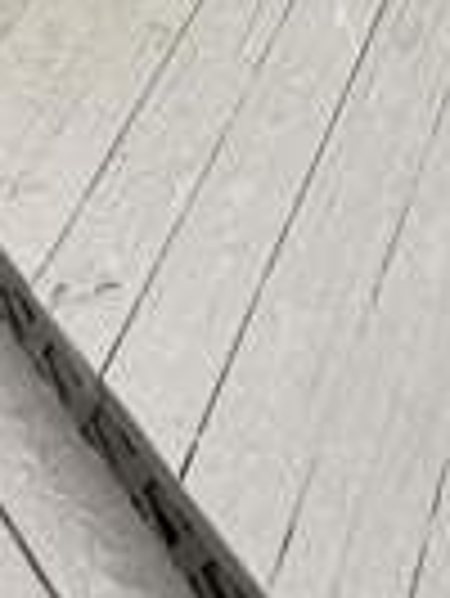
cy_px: -620
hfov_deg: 11.8
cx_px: 58
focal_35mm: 125
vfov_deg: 13.4
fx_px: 2163
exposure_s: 1/110
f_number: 1.5
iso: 125
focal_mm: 5.7
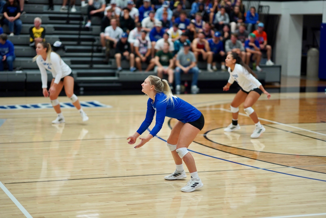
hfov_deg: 23.9
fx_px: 770
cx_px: 163
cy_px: 109
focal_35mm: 85
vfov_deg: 16.1
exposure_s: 1/640
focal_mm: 85
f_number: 1.4
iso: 400
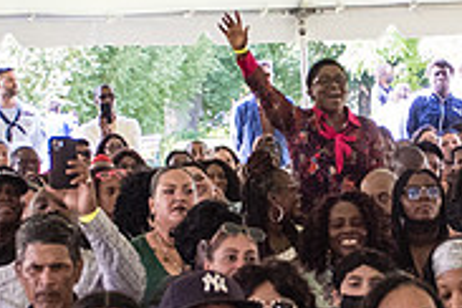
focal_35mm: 142
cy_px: 181
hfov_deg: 14.4
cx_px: 324
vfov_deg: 9.7
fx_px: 1822
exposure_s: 1/800
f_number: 4
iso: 2500
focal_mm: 24
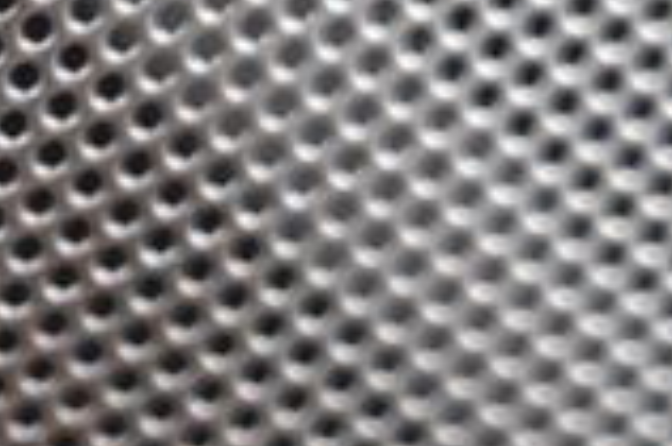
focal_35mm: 425
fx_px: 7925
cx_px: -625
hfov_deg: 4.8
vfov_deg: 3.2
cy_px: 261
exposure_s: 1/100
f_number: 4
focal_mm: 105
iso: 1600
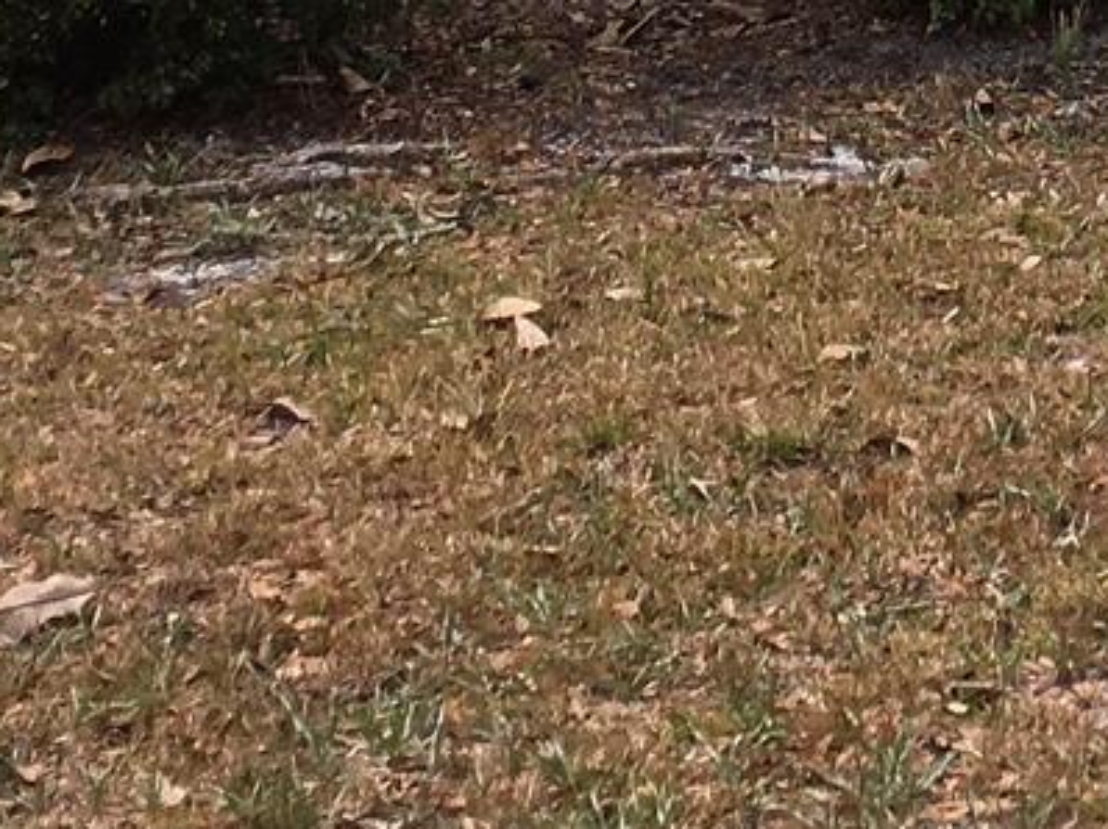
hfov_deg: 13.0
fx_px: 4702
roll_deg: +0.4
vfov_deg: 9.3
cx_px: 1411
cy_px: -971
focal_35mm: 147
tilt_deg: +2.8
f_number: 2.2
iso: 25
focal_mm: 4.15
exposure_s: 1/442
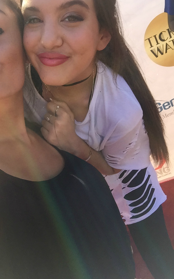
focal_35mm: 38
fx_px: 288
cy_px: 119
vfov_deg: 51.4
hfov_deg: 33.5
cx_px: 67
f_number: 2.2
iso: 32
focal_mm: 2.65
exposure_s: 1/425
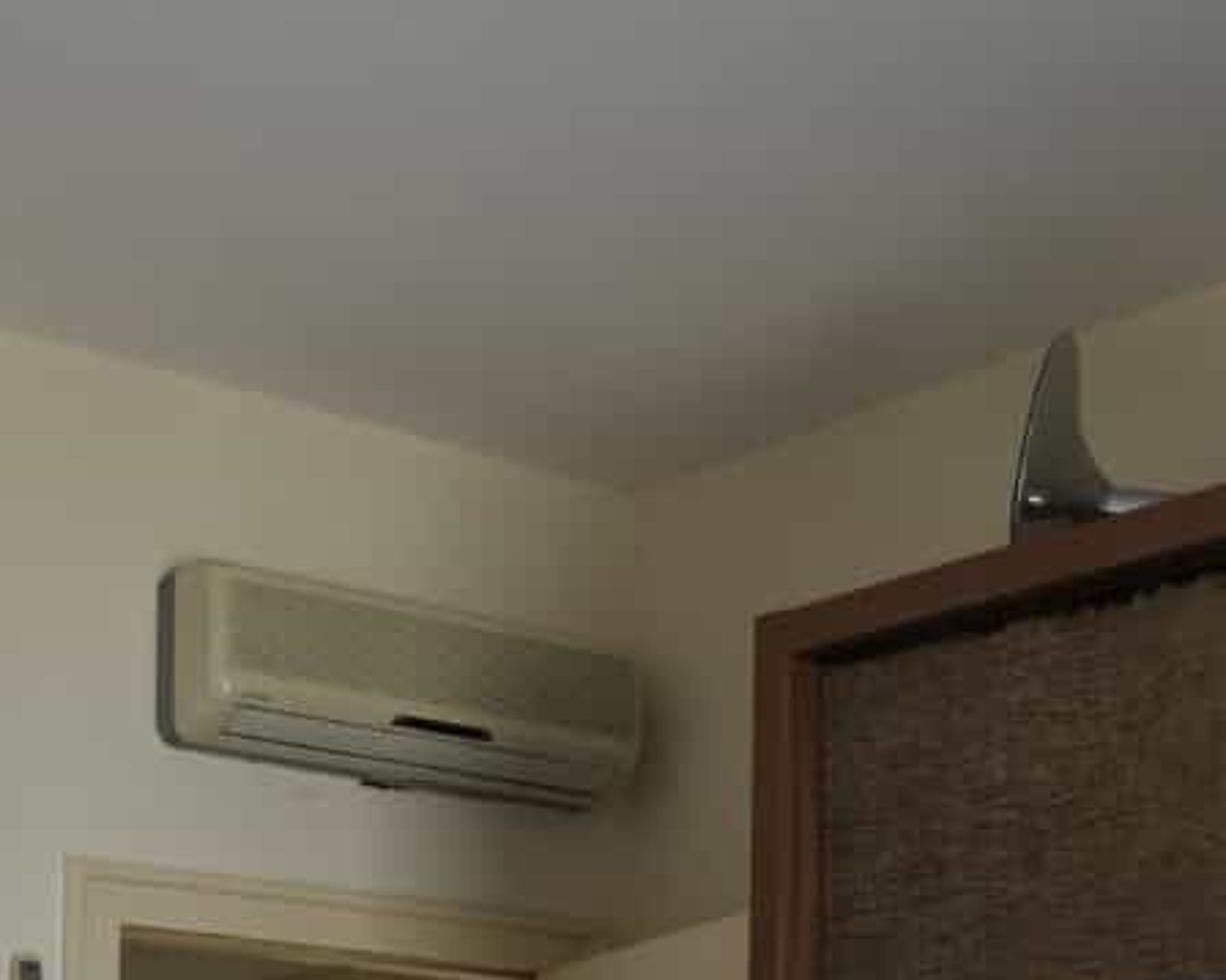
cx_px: 547
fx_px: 2648
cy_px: 1471
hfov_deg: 26.1
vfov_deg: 18.5
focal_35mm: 73
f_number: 4
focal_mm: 17
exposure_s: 1/160
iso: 500
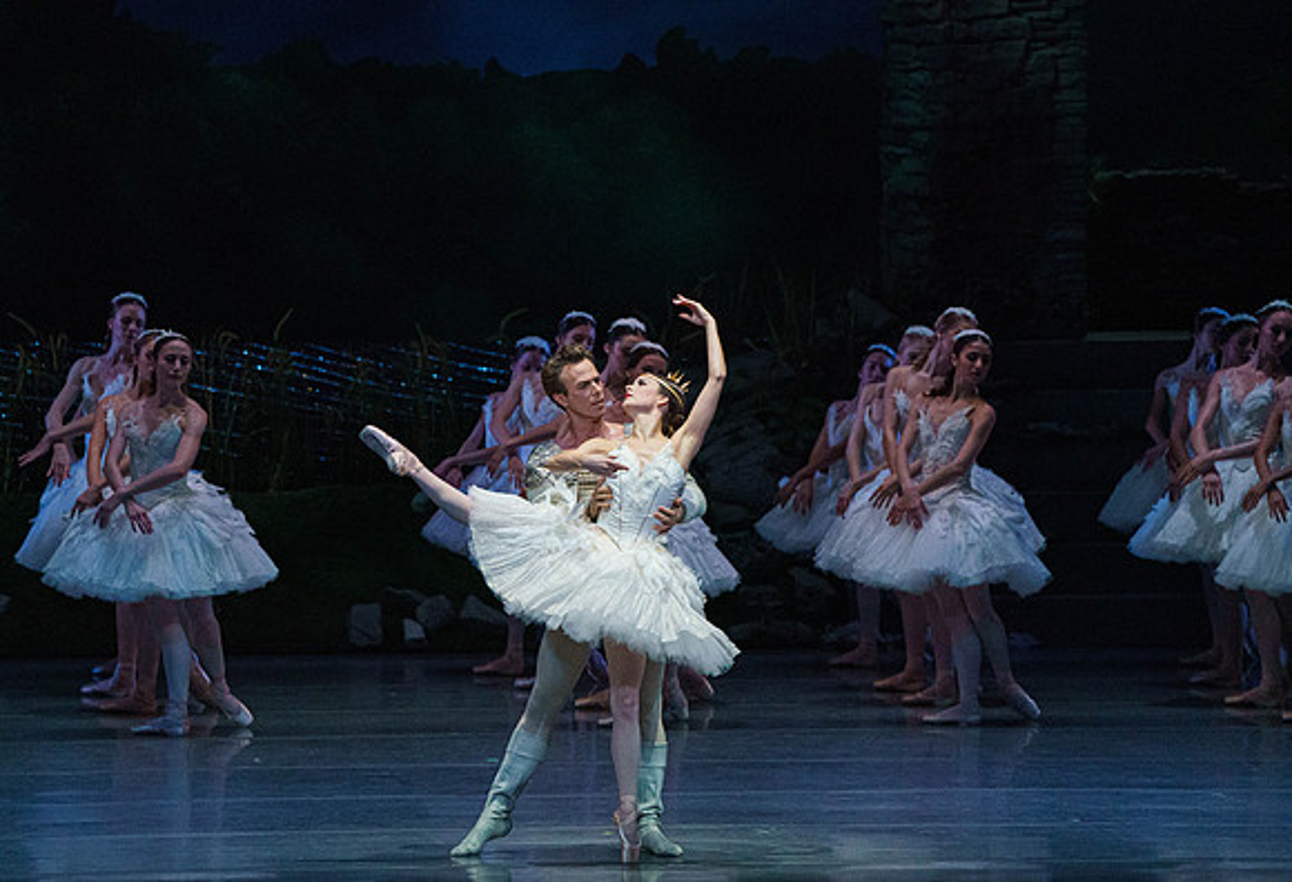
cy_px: 451
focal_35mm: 285
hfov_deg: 7.2
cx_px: 614
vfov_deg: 4.9
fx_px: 10313
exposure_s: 1/250
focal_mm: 274
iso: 8000
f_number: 5.6
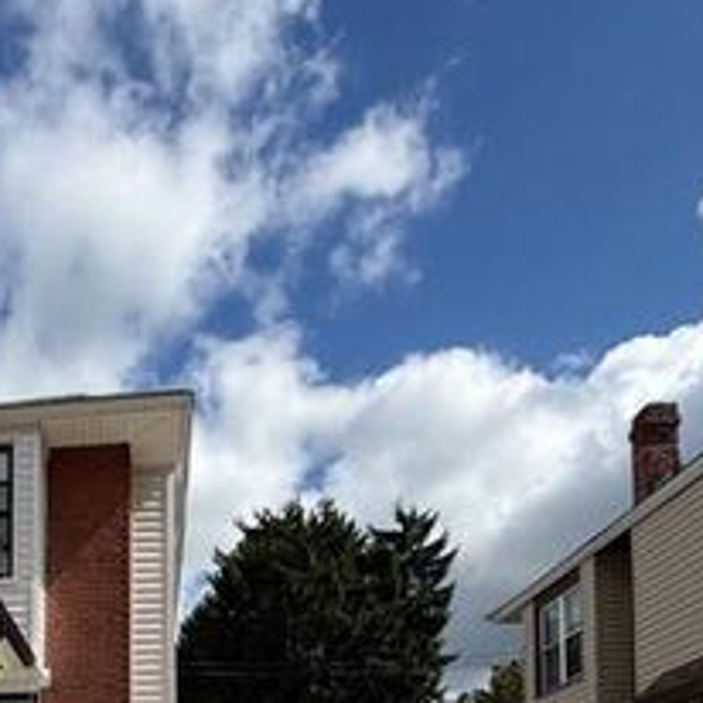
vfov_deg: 33.7
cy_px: 848
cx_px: 41
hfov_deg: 38.3
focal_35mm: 40
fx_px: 919
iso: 20
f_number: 2.2
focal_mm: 2.22
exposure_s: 1/1497
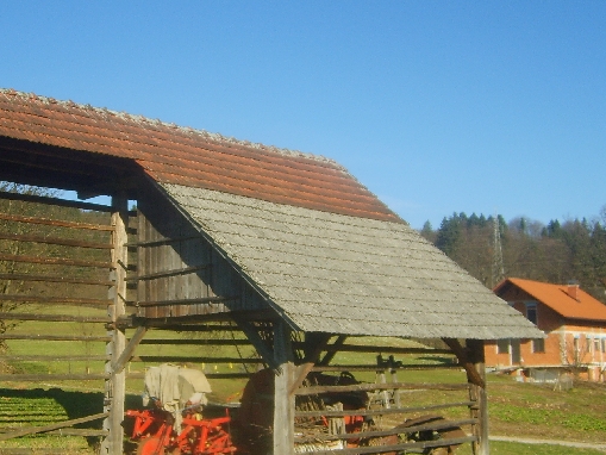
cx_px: 202
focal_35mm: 55
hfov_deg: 34.6
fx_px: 963
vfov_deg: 26.5
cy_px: 276
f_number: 2.8
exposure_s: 1/1000
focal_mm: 5.8
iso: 50
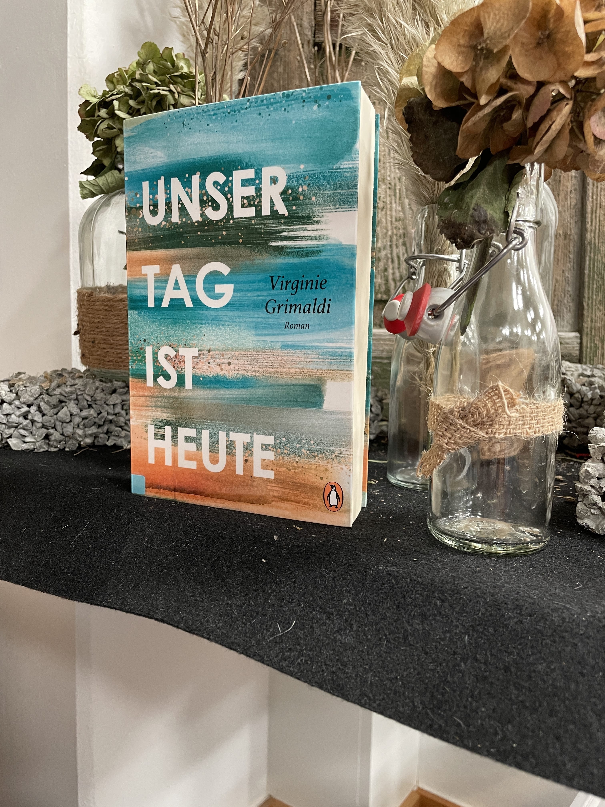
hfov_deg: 53.1
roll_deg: -0.1
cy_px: 404
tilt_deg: -5.1
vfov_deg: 67.3
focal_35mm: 26
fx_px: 606
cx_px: 302
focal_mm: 4.2
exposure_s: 1/60
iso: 250
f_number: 1.6
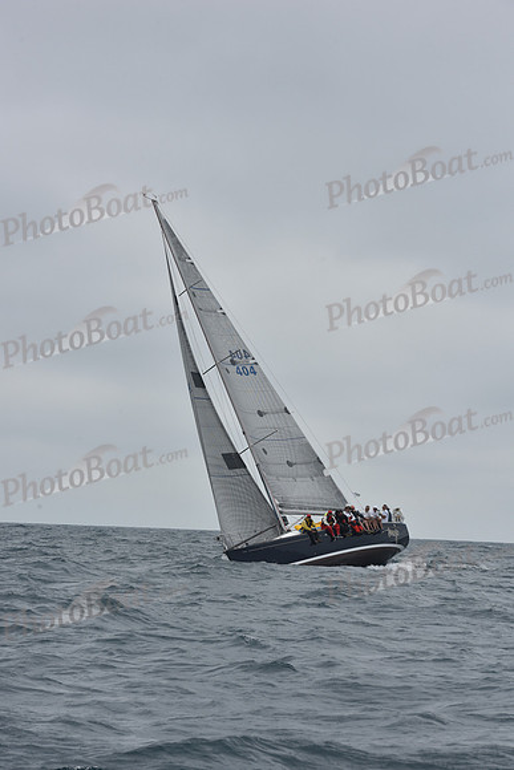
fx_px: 2354
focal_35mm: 110
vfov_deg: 18.6
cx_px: 257
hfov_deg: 12.5
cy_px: 385
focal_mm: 110
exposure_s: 1/800
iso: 250
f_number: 11
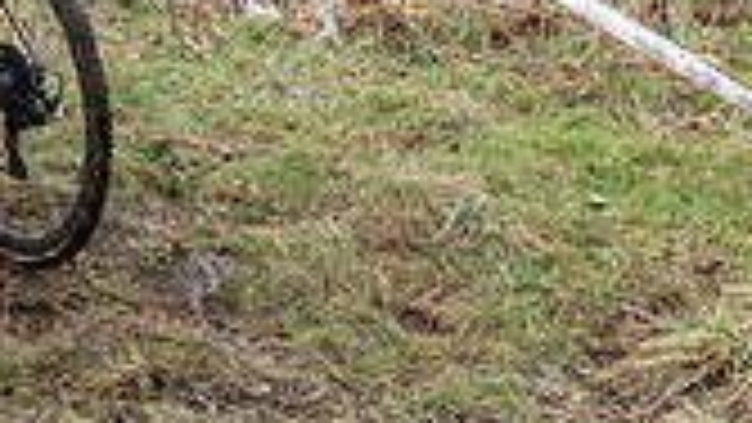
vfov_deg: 1.7
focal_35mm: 726
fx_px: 14479
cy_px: -250
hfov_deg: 3.0
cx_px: -284
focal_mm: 200
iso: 1000
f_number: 3.2
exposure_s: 1/1000
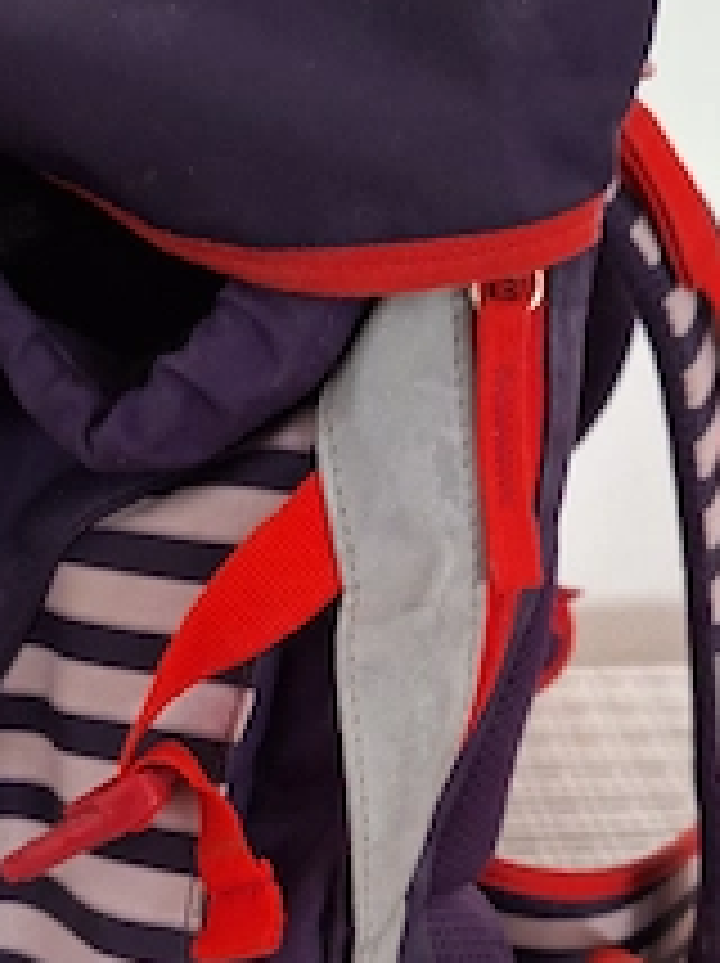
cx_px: 351
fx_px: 1195
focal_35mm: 43
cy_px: 698
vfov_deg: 42.8
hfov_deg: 33.5
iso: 500
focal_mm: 5.54
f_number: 1.8
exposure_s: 1/20
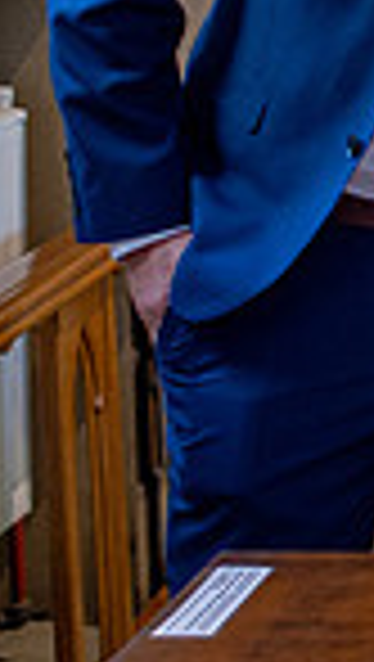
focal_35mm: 167
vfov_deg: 12.8
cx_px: 1297
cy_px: 133
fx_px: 2936
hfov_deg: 6.4
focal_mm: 35
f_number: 2.8
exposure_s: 1/100
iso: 800
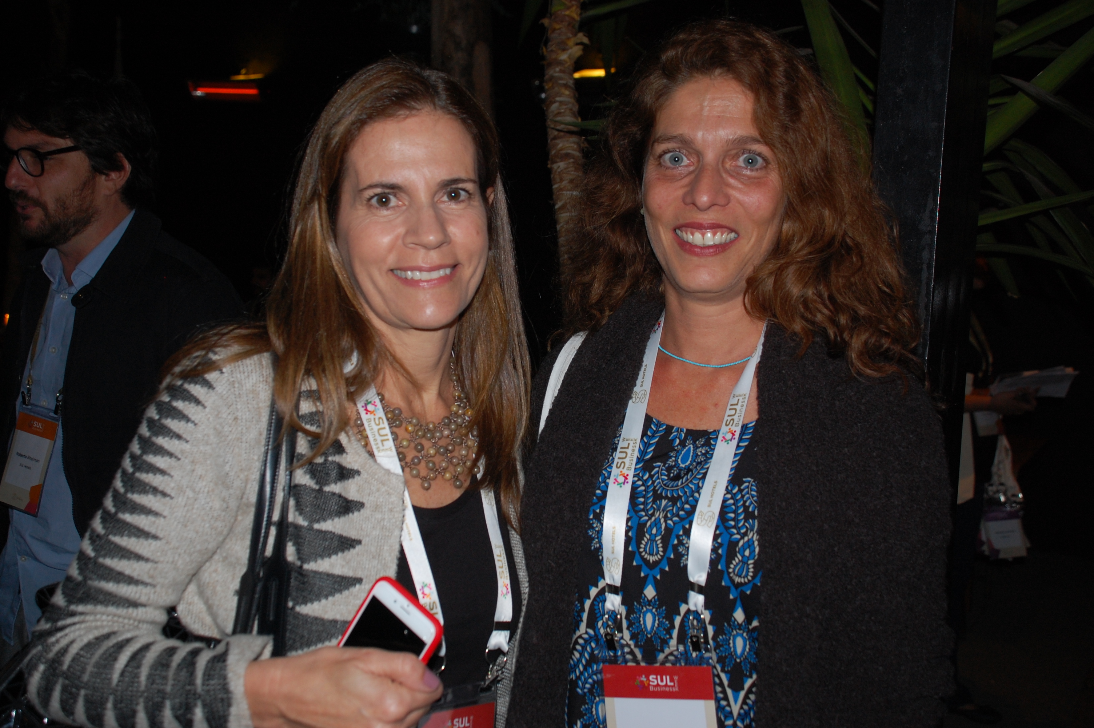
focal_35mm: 39
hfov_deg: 49.6
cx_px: 547
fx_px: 1184
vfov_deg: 34.1
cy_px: 364
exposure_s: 1/60
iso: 400
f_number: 4
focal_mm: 26
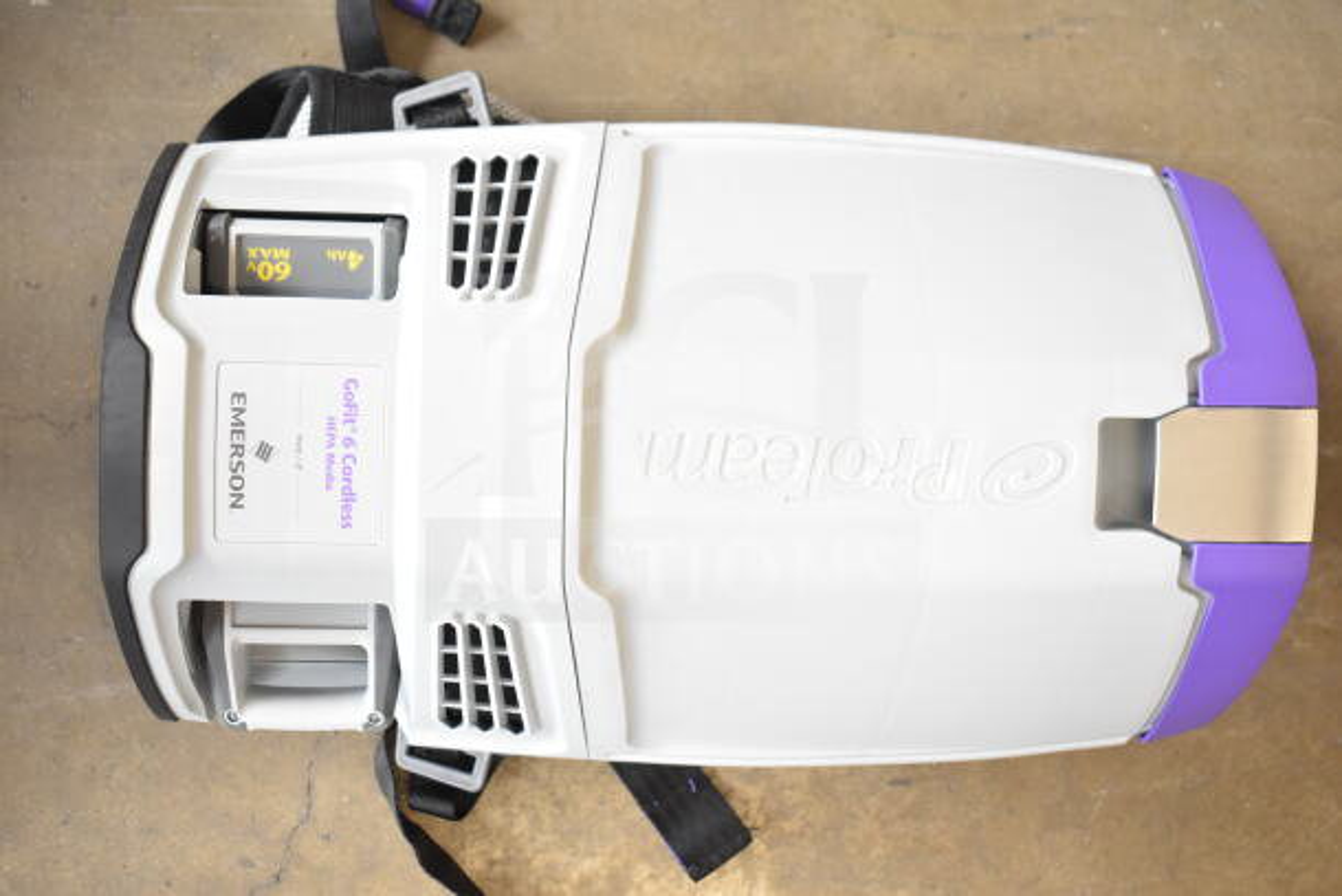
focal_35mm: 45
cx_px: 671
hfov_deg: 43.6
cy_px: 448
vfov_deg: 29.9
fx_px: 1678
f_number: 5
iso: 1600
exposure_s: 1/100
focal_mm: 30
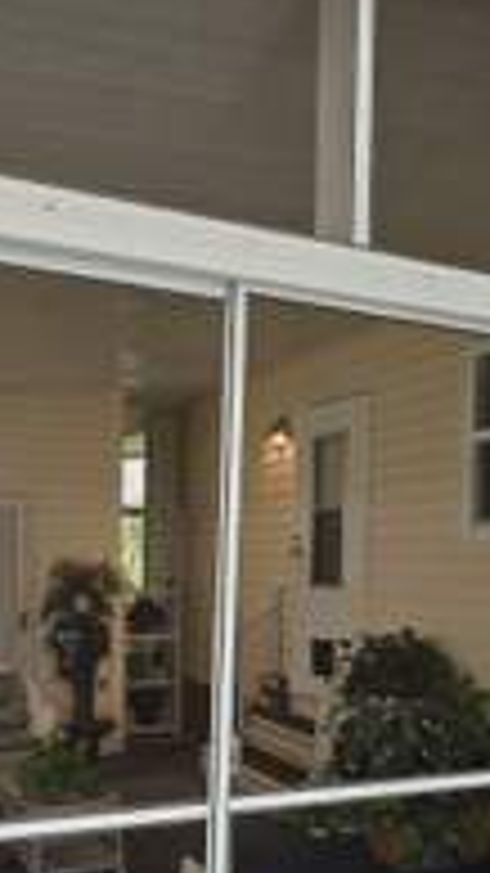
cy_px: 594
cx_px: 207
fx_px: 809
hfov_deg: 33.6
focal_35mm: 35
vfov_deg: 55.3
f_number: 1.9
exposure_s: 1/444
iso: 32
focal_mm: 2.2
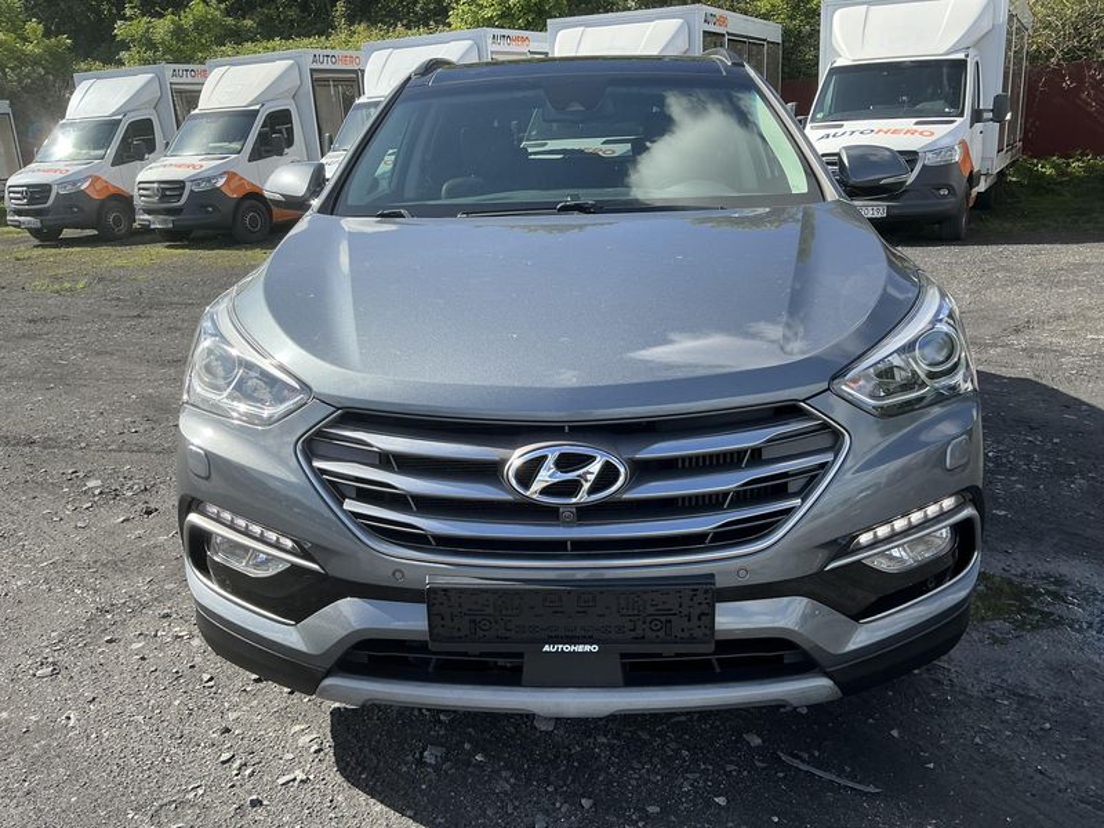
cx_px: 552
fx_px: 893
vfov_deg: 49.7
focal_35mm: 28
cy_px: 414
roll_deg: +2.9
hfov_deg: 63.4
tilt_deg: -14.6
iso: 25
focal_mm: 3
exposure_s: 1/855
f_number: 1.8
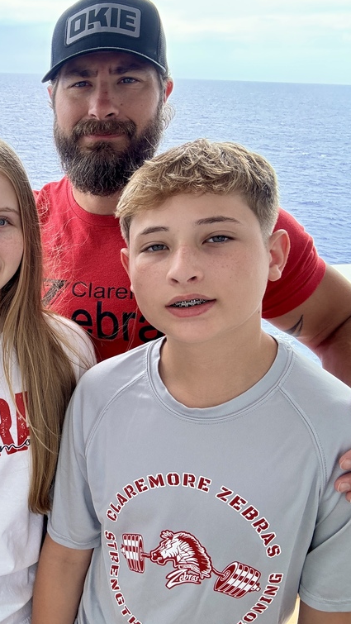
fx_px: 562
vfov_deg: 58.0
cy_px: 310
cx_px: -25
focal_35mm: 34
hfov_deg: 31.2
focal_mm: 2.69
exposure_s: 1/172
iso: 32
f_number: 1.9
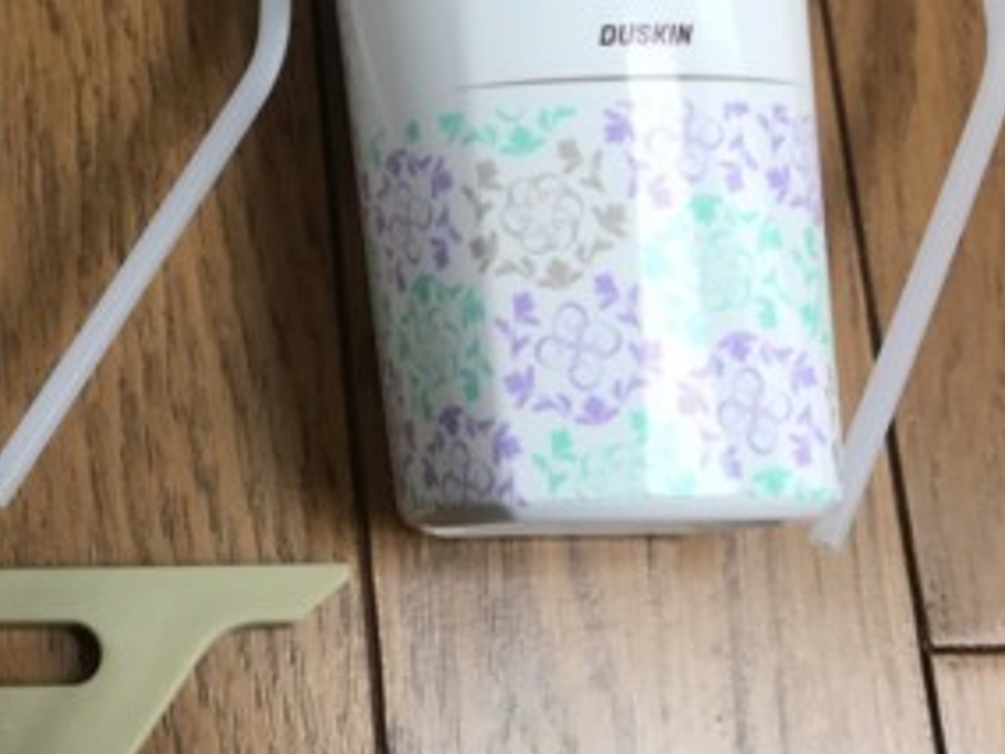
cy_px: 14
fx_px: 2294
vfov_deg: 18.2
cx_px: -156
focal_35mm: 79
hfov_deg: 23.0
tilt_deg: -71.8
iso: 20
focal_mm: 3.99
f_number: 1.8
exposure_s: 1/60
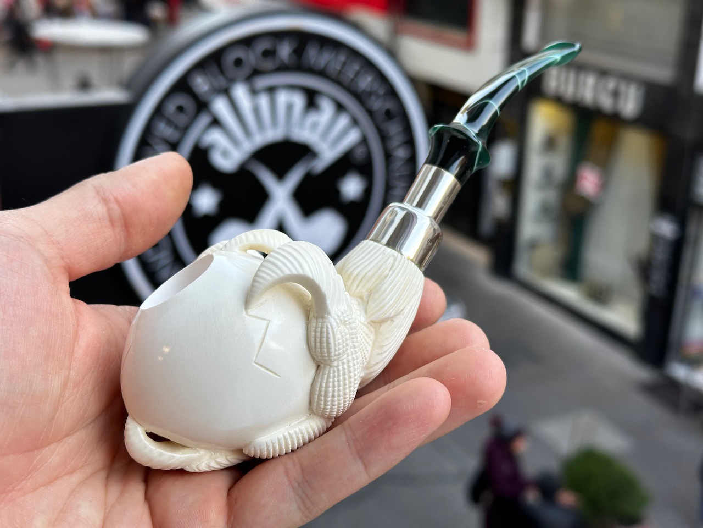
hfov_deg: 39.7
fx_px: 975
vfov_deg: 30.3
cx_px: 352
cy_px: 264
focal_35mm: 48
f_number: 1.78
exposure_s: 1/193
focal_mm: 6.86
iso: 64
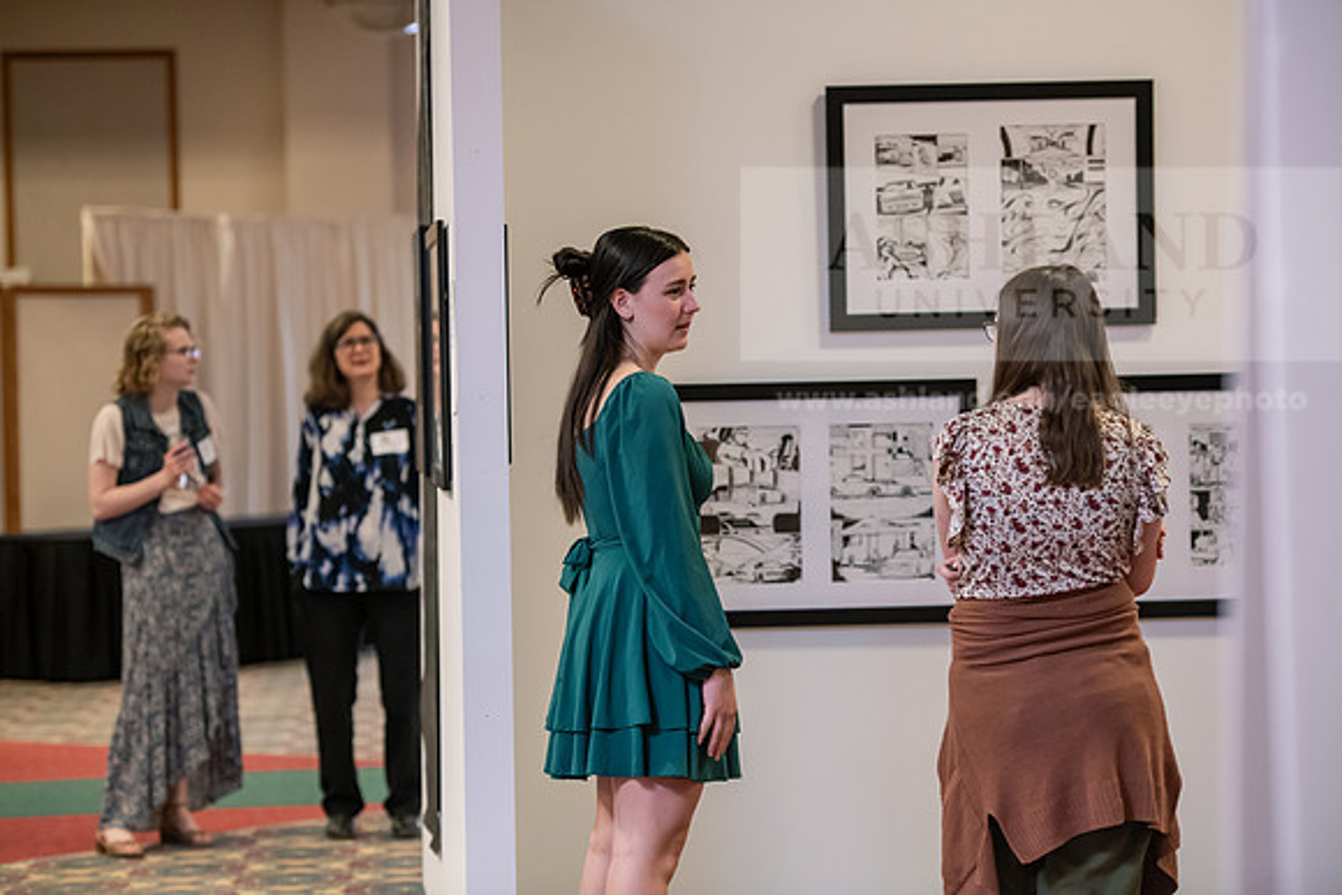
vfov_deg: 13.0
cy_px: 448
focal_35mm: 105
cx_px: 671
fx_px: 3915
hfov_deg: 19.5
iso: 2500
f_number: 3.2
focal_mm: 105
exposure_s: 1/200
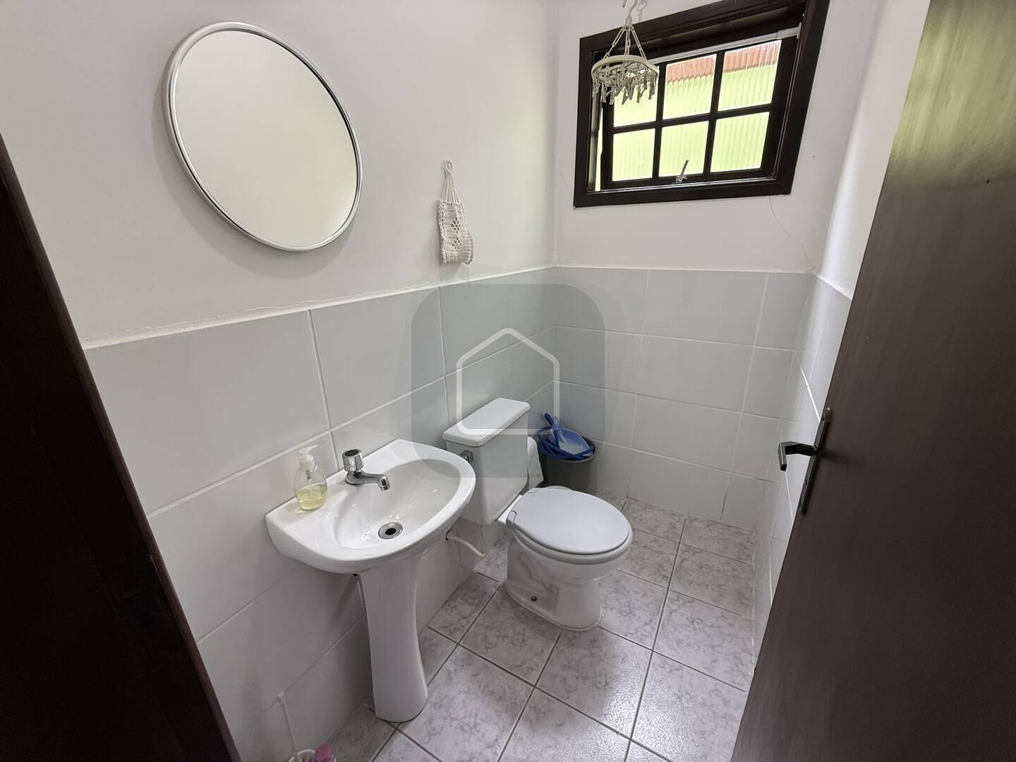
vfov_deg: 85.7
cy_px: 381
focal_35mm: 14
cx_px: 508
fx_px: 411
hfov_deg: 102.1
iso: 200
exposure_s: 1/99
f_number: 2.2
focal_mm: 2.22
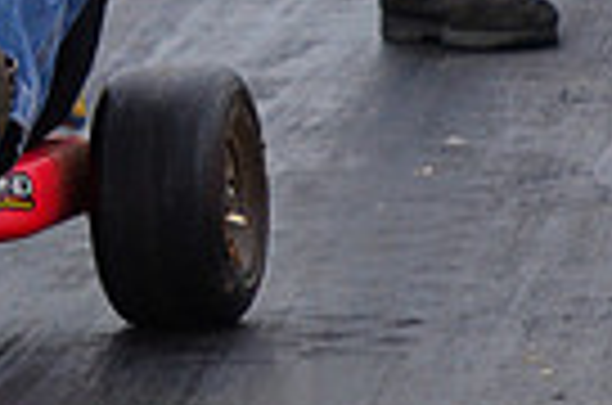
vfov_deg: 1.1
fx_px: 21726
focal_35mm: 1281
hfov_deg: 1.6
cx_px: -189
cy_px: -212
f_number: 5.6
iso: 1000
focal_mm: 200
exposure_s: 1/1600
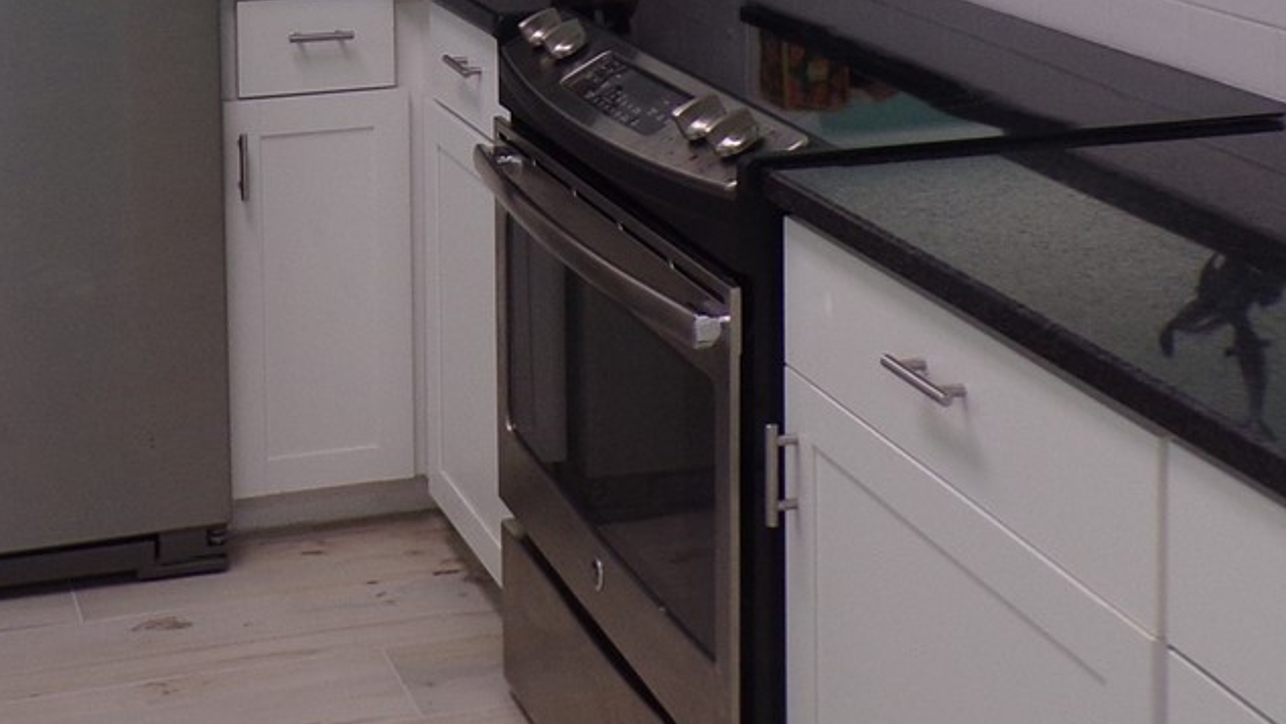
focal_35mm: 66
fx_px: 2251
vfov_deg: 16.9
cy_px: -282
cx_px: 367
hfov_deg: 31.5
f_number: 3
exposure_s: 1/34
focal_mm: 4.3
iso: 85
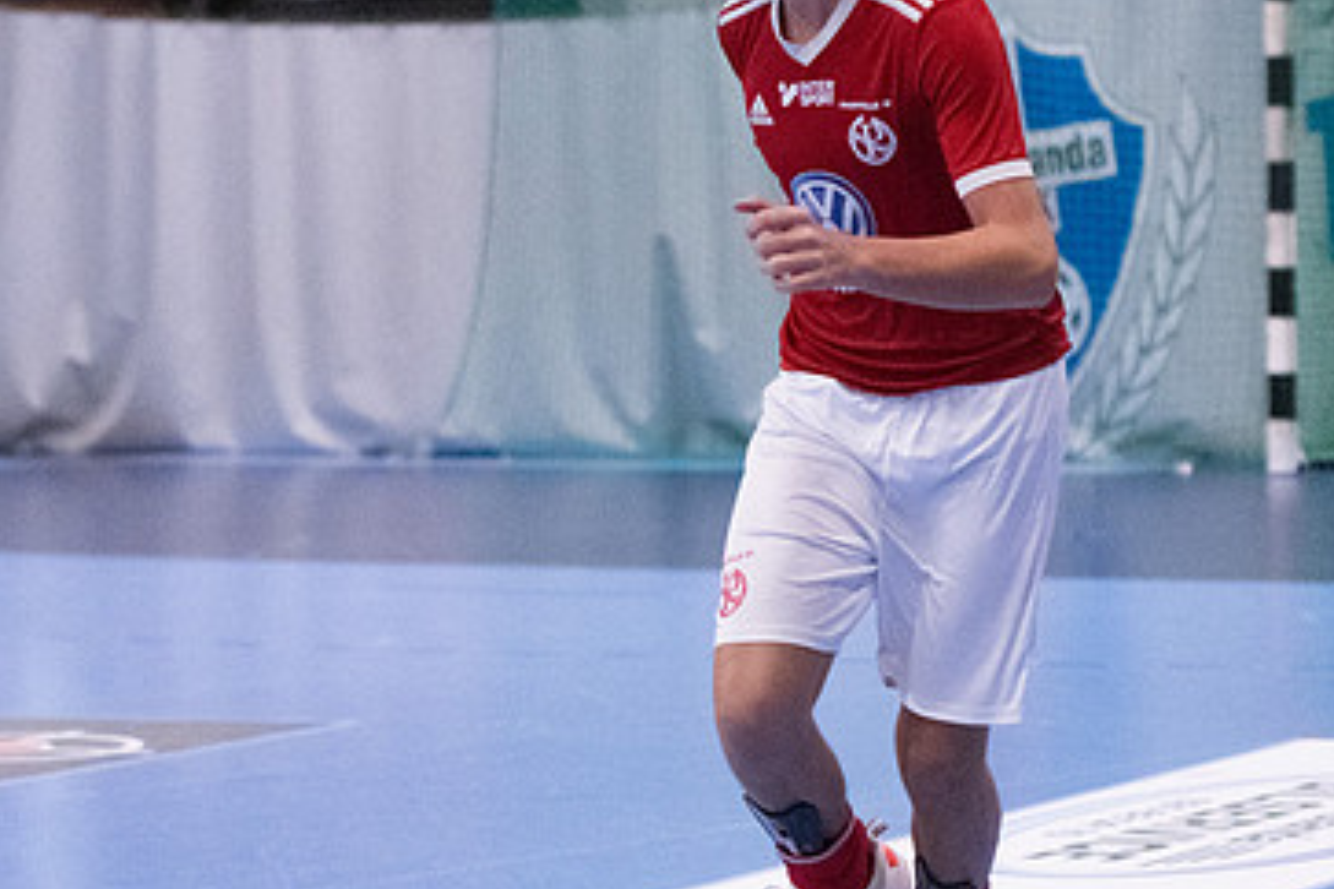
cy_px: 435
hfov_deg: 12.2
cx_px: 886
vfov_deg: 8.2
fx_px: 6225
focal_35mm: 168
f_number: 3.2
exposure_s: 1/1600
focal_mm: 70
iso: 8000
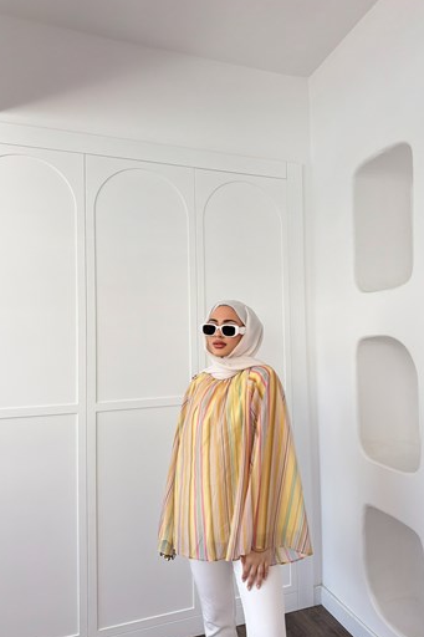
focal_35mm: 26
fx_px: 460
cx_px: 236
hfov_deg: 49.4
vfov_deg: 69.4
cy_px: 319
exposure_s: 1/955
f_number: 1.78
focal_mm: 6.76
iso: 250
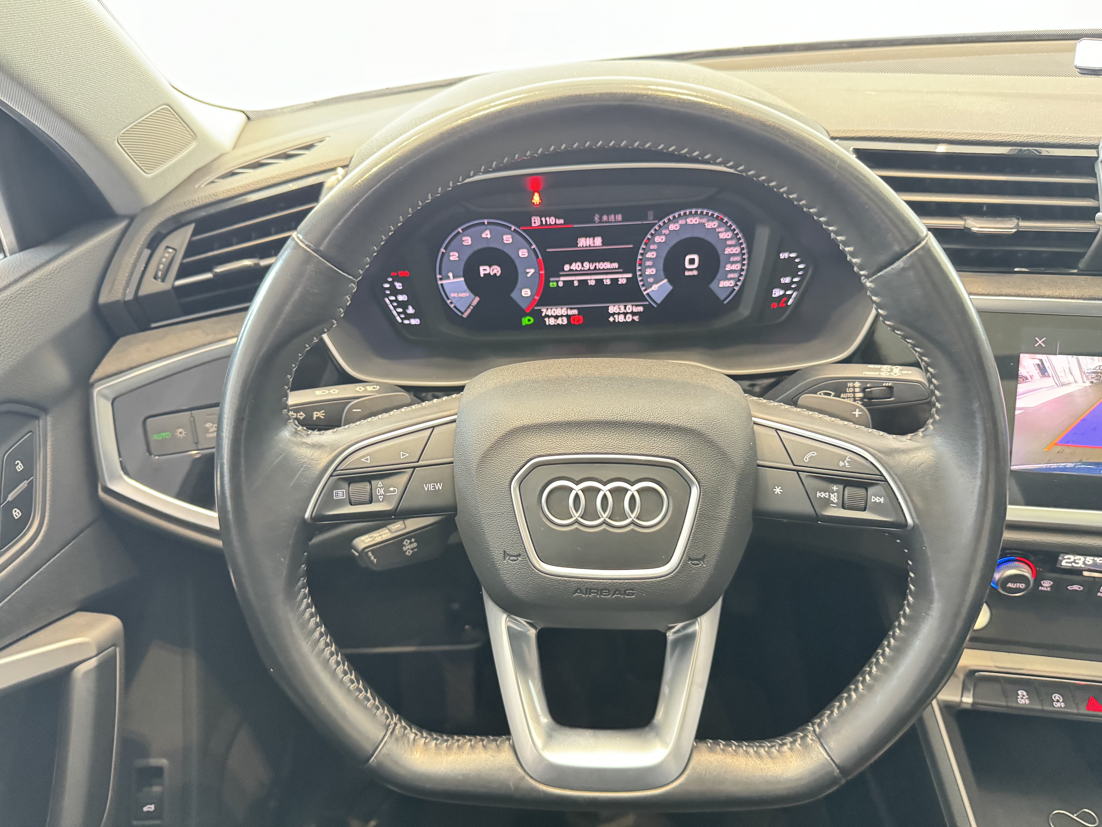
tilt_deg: -34.7
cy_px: 414
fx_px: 764
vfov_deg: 56.8
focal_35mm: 24
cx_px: 551
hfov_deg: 71.6
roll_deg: +3.5
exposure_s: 1/25
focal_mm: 6.76
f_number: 1.78
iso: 1000
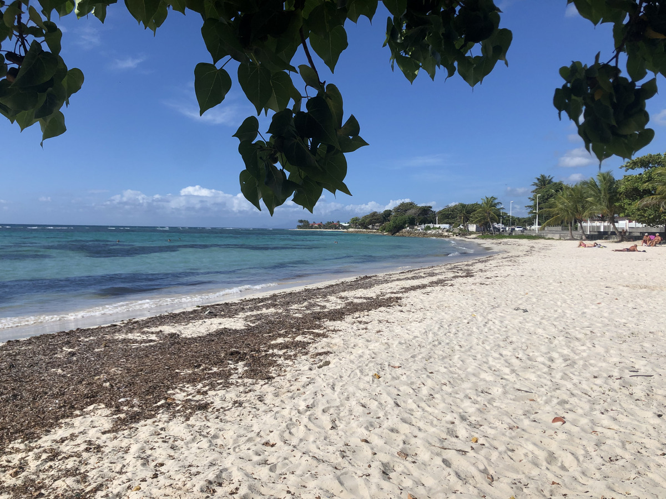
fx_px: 539
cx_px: 333
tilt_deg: -2.0
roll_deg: -0.4
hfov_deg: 63.4
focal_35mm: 28
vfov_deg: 49.7
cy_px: 250
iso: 25
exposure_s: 1/4000
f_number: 1.8
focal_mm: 4
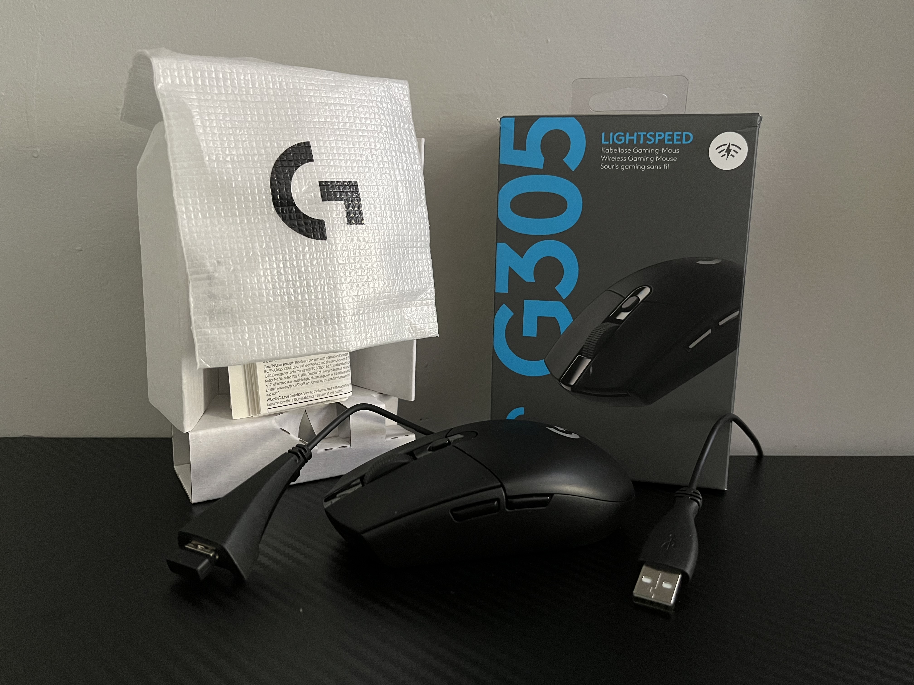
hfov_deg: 67.3
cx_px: 457
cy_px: 342
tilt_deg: -12.3
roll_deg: -0.3
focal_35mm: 26
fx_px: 687
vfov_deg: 53.1
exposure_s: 1/34
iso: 640
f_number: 1.6
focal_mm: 5.1
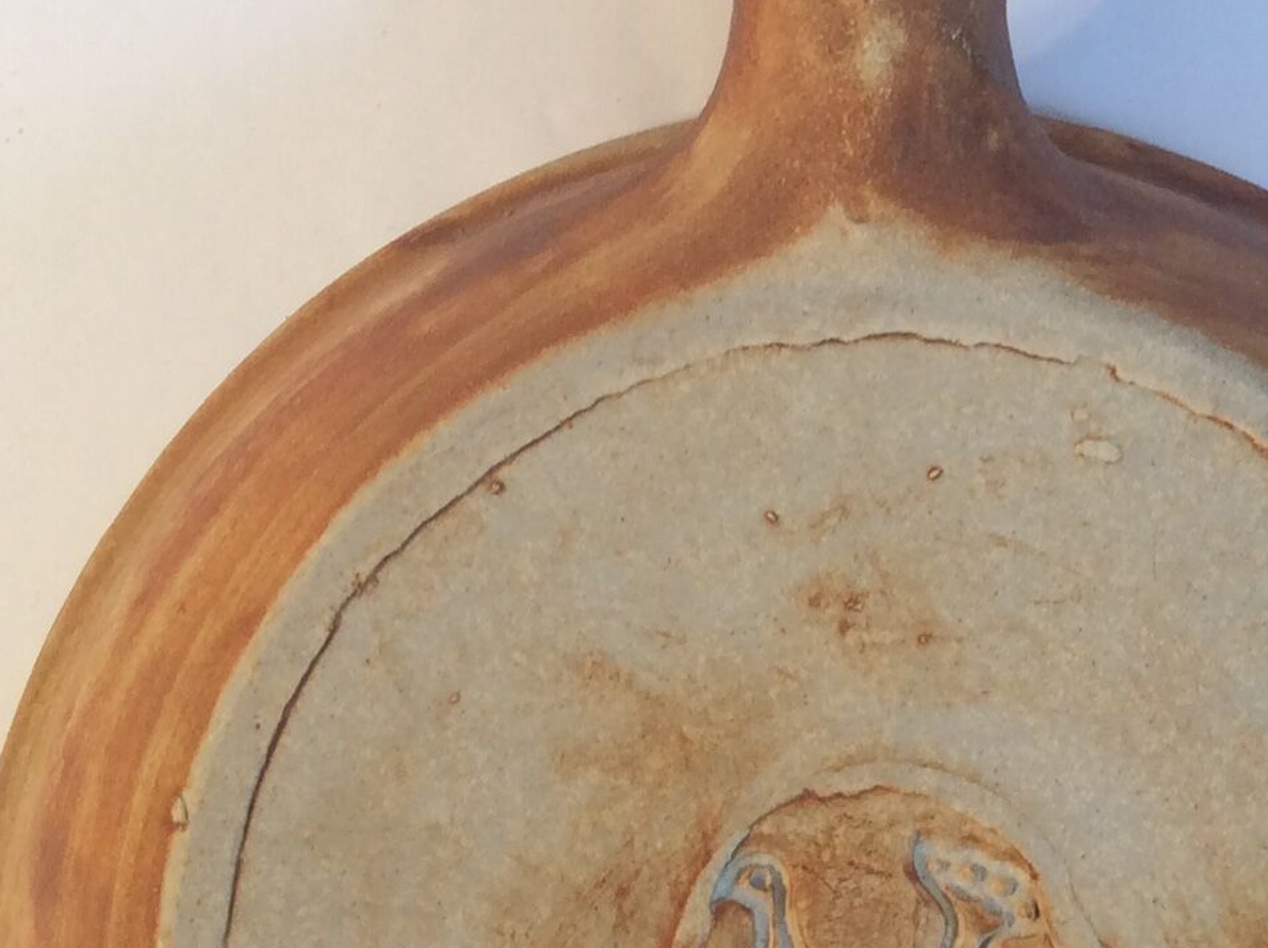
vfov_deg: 16.8
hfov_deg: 22.3
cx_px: 969
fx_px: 3182
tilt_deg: -81.3
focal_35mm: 87
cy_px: 722
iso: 32
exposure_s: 1/33
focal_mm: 3.3
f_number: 2.4
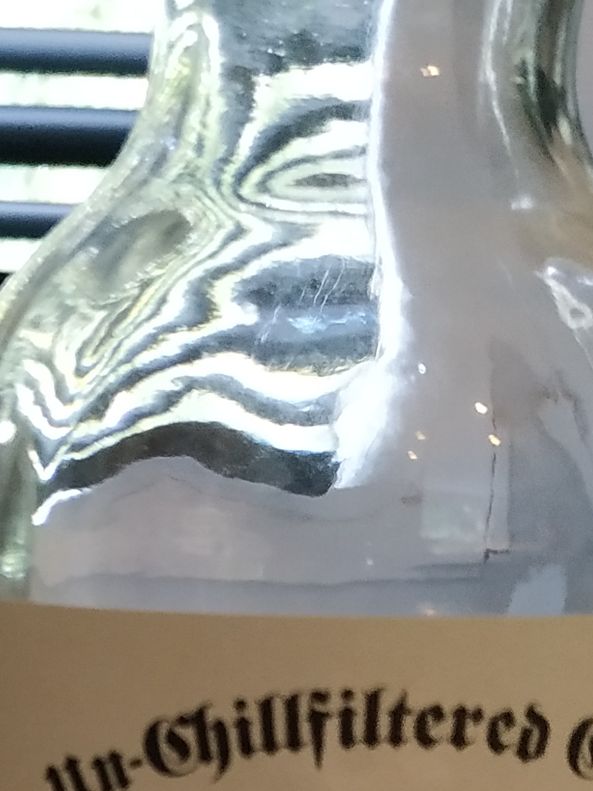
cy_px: 1114
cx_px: -158
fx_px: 1782
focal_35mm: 78
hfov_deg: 17.8
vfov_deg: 21.7
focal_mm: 3.94
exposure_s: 1/20
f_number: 1.9
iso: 500
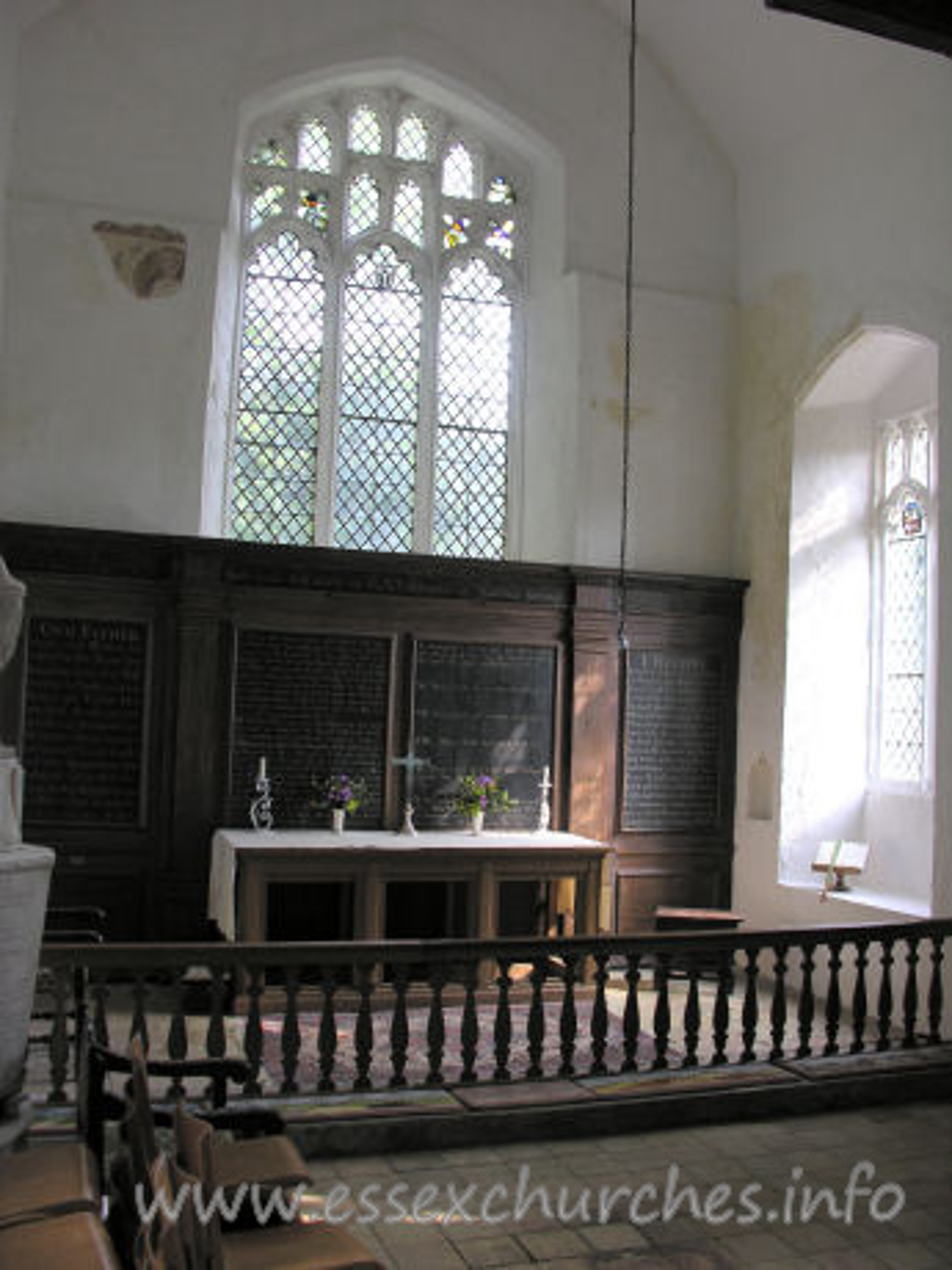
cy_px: 635
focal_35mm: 35
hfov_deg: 40.7
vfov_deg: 52.6
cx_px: 476
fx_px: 1283
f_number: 2.8
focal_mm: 8.9
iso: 50
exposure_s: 1/30
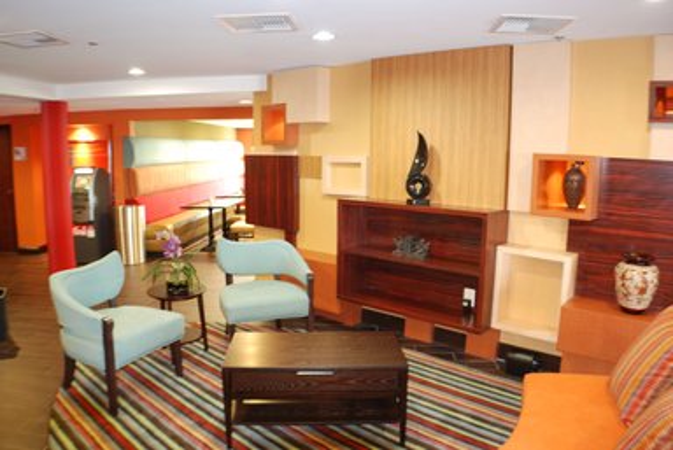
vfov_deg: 37.0
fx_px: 674
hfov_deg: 53.1
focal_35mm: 36
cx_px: 336
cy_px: 225
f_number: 4.2
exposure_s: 1/2.5
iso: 200
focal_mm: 24
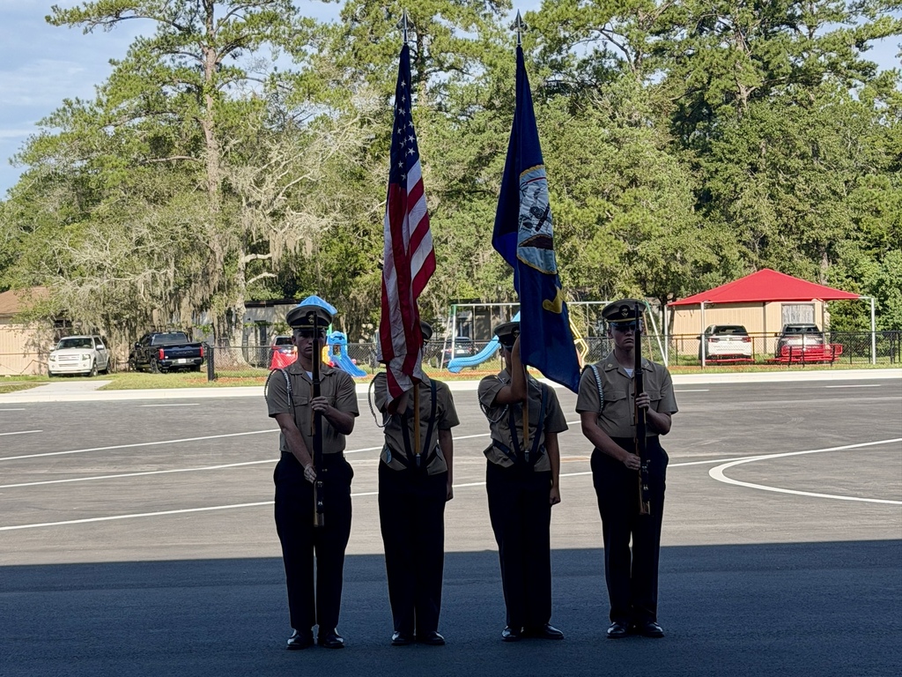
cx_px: 451
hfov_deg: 39.7
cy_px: 338
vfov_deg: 30.3
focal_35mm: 48
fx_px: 1251
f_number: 1.78
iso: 64
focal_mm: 6.76
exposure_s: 1/3378
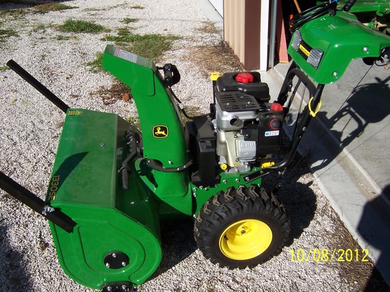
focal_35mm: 36
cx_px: 195
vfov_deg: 39.7
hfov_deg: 51.4
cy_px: 146
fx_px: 406
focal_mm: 5.6
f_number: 5.6
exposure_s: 1/500
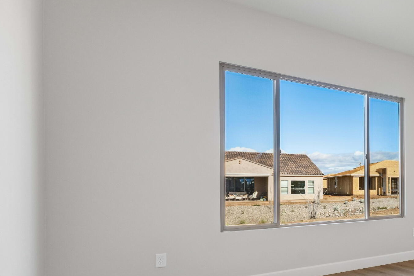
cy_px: 192
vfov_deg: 40.0
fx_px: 372
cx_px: 441
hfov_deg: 45.7
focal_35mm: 32
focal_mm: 14.6
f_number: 8
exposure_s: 1/40
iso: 200
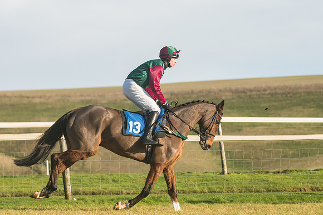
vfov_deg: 5.9
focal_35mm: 232
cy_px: 108
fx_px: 2080
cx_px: 162
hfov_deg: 8.9
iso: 400
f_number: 5
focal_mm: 155
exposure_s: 1/5000
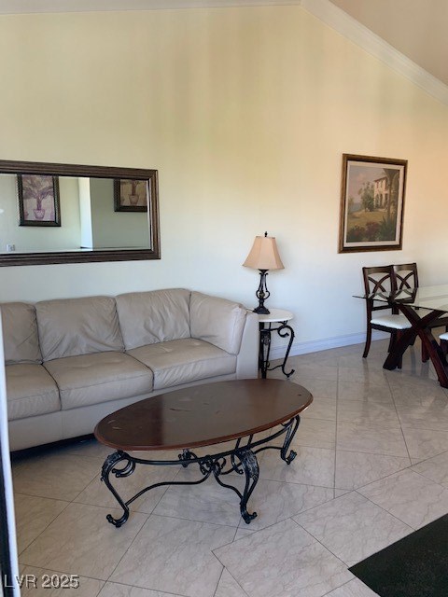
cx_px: 224
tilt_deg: -7.8
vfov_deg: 67.3
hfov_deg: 53.1
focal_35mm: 26
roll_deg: +0.4
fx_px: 449
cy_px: 298
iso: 100
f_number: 1.8
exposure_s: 1/77
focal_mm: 4.25
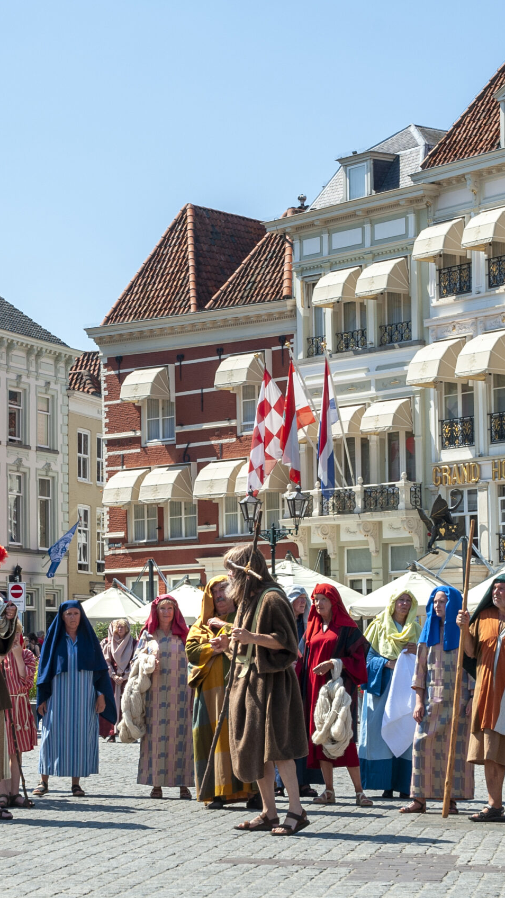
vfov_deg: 26.8
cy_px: 450
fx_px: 1881
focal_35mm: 79
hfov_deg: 15.3
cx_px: 176
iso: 125
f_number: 9
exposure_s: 1/320
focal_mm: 50
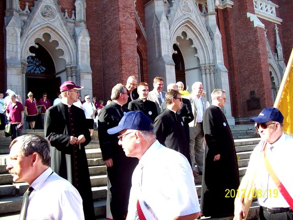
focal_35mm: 36
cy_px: 110
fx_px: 305
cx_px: 146
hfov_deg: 51.4
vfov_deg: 39.7
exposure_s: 1/250
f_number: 2.7
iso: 80
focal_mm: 6
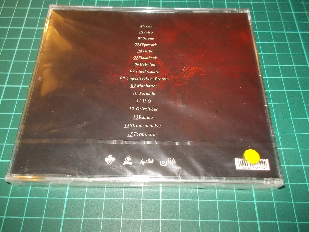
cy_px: 116
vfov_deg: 48.2
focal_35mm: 29
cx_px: 154
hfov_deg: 61.7
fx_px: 259
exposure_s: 1/30
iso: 200
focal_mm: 4.1
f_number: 3.3
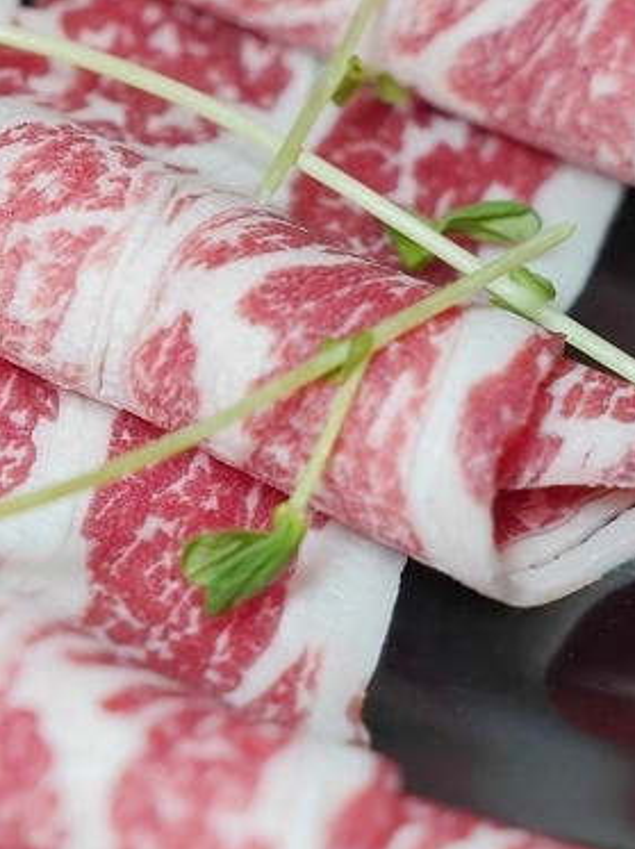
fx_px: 3945
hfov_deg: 9.1
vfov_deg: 12.2
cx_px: -93
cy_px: 198
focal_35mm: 161
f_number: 4
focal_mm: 52
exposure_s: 1/60
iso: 250
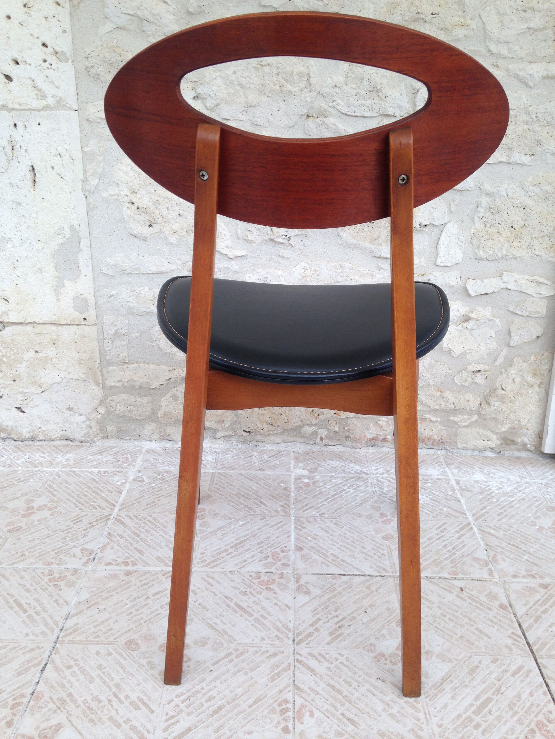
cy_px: 370
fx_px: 705
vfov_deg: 55.4
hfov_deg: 42.9
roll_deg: +0.1
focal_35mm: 33
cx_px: 278
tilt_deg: -18.8
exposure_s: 1/210
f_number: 2.4
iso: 50
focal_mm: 4.12
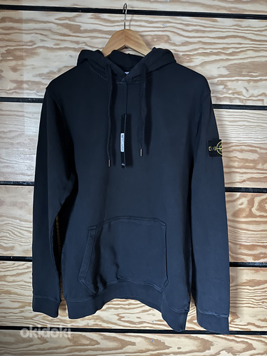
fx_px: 247
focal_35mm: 24
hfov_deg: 56.8
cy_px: 178
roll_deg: -2.7
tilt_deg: -9.5
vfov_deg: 71.6
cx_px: 134
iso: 1250
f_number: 1.78
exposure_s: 1/9
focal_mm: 6.86
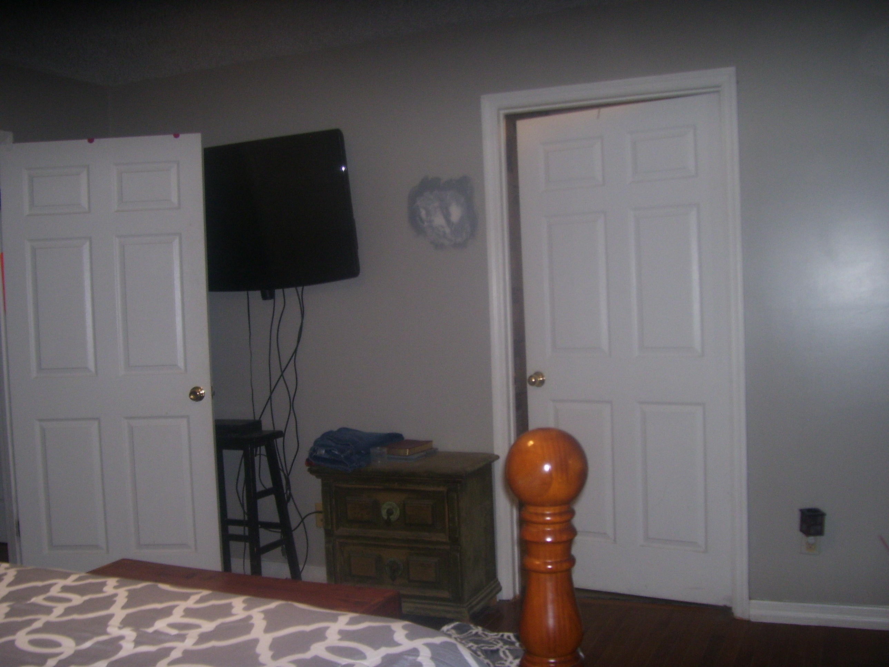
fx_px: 950
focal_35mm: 37
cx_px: 444
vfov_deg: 38.7
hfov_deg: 50.1
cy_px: 334
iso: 125
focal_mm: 6
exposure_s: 1/60
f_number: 2.7
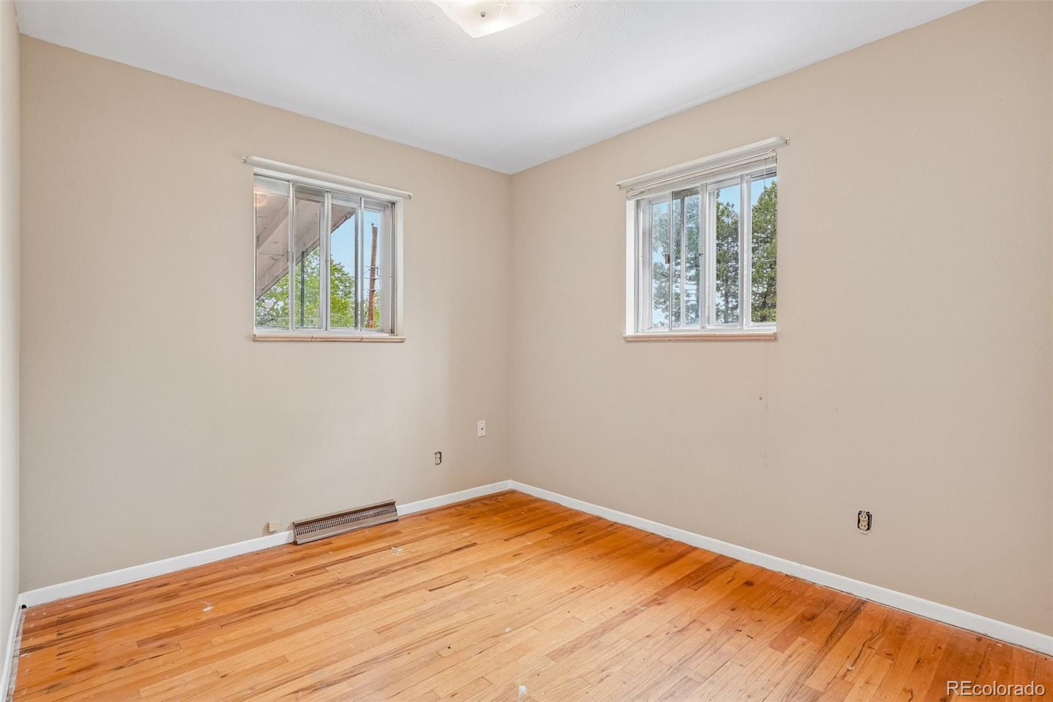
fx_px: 482
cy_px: 351
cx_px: 526
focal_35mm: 16
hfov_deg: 95.0
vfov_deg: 72.0
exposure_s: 1/30
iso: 500
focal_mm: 11
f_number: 8
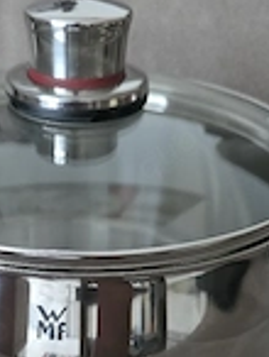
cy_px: 342
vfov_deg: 29.0
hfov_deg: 23.2
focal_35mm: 63
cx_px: 73
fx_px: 651
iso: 2000
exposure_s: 1/101
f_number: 1.7
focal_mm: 6.25
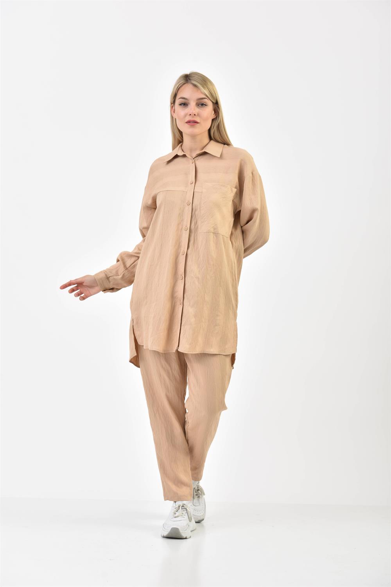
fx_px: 1401
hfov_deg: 15.9
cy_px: 294
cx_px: 196
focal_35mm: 86
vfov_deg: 23.6
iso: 100
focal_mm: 86
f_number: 6.3
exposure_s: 1/160
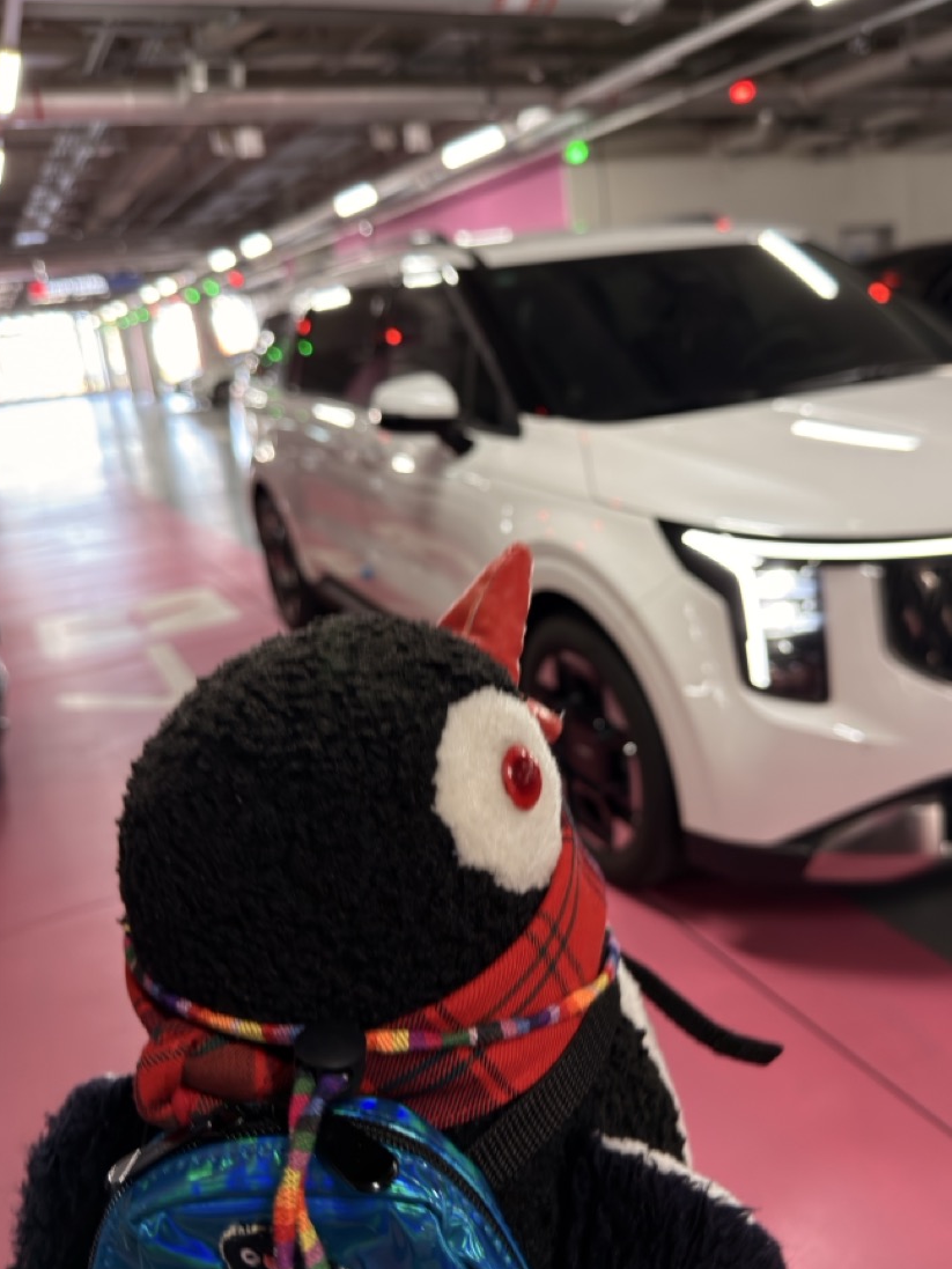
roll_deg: +6.3
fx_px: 1027
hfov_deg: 49.6
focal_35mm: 28
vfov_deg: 63.4
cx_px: 545
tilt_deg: -16.5
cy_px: 626
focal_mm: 6.76
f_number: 1.78
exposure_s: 1/40
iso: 200
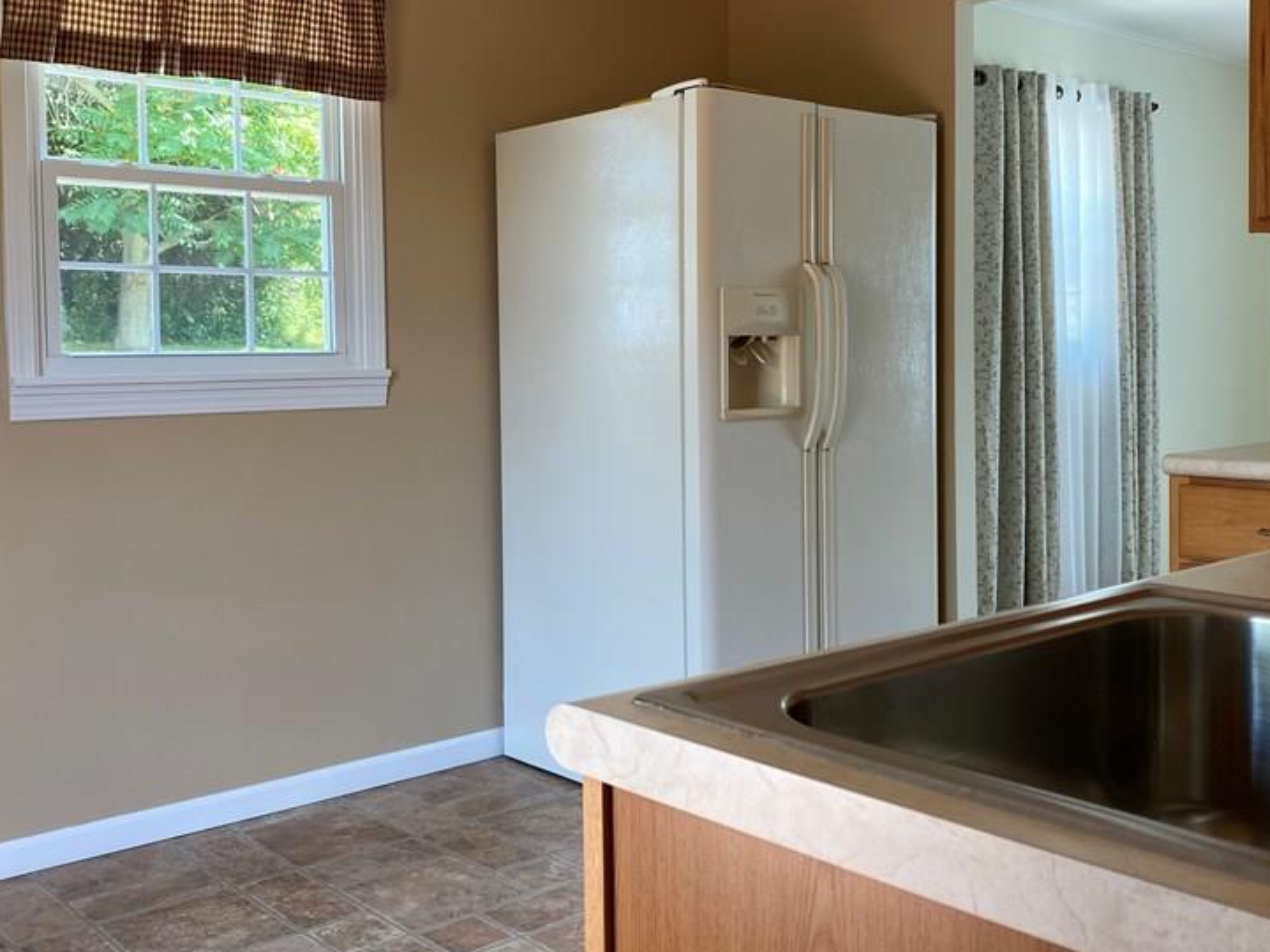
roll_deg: +1.4
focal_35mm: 37
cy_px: 414
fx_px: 1357
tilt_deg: -3.1
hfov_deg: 50.1
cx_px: 575
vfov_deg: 38.6
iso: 80
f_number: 1.8
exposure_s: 1/60
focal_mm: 4.25
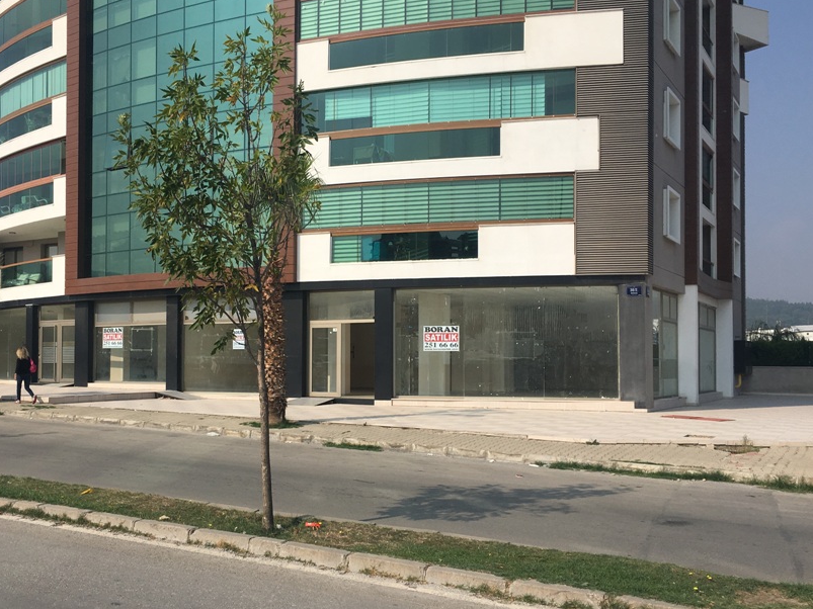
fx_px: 869
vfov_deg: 38.6
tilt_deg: +3.1
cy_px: 342
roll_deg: -0.3
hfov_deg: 50.0
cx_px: 346
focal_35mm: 37
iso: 25
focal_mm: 4.15
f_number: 2.2
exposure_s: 1/2959
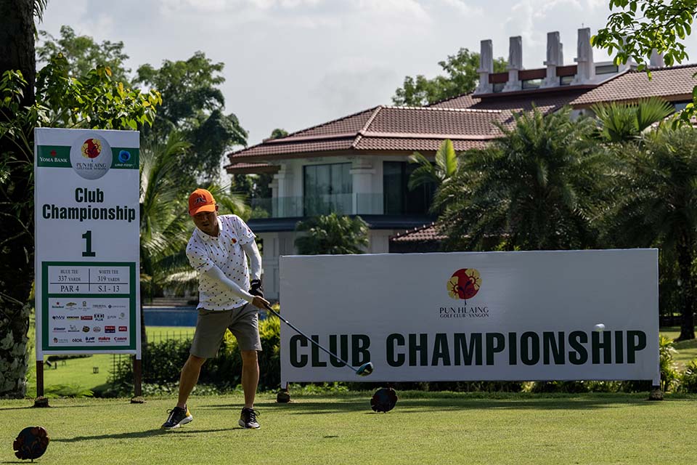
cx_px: 348
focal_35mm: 91
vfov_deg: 15.0
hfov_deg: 22.4
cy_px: 232
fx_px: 1762
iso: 320
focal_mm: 91
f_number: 5.6
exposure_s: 1/2000
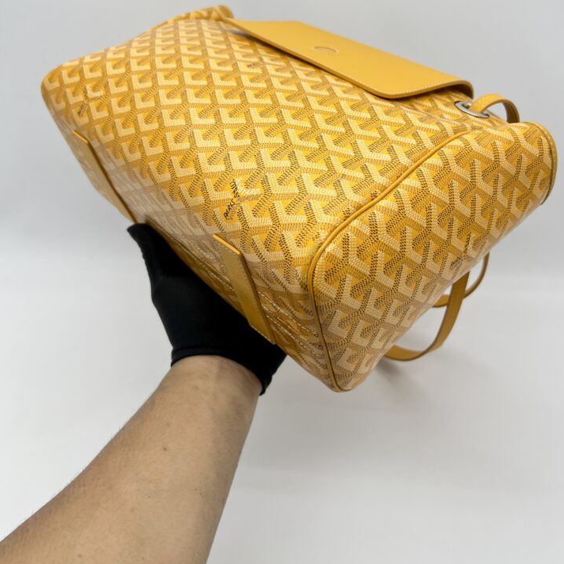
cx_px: 301
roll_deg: +0.1
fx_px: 608
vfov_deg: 49.1
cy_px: 198
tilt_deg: -24.1
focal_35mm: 33
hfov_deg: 49.7
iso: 32
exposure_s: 1/118
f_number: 1.5
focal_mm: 5.7
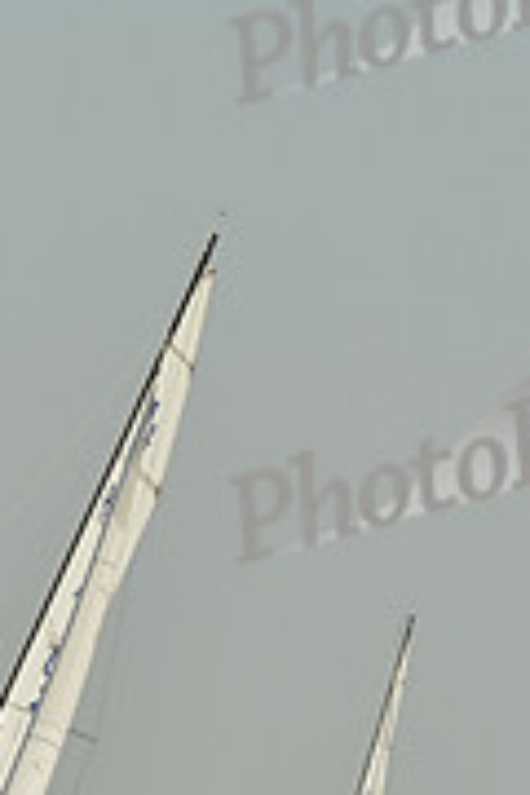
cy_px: 283
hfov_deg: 1.2
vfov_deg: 1.8
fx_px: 24908
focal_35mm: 1128
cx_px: 2
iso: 280
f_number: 8
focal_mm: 350
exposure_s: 1/1250
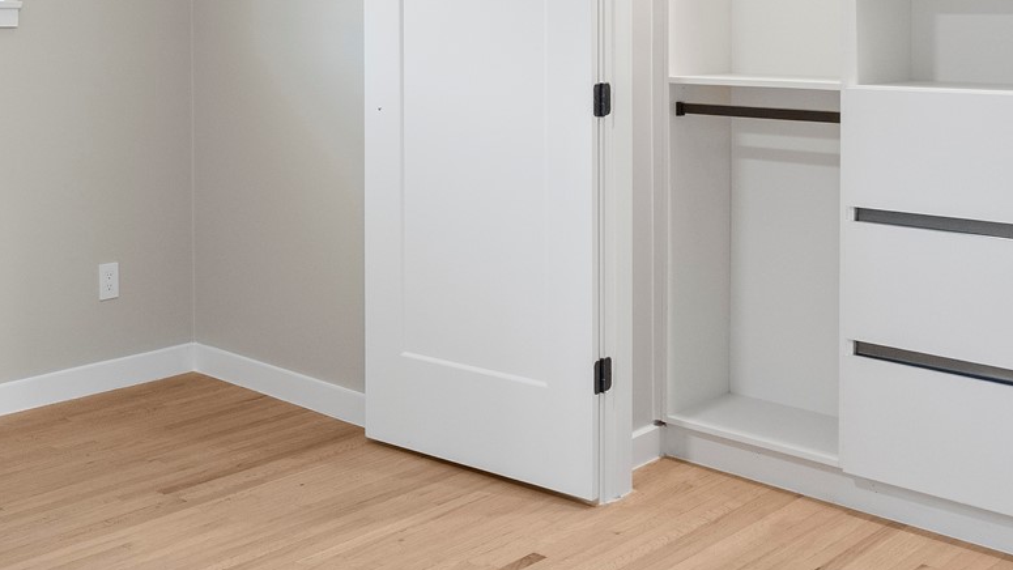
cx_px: 216
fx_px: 1262
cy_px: 17
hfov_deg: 42.0
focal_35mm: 47
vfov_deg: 24.4
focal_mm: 16
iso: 250
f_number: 7.1
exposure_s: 1/8
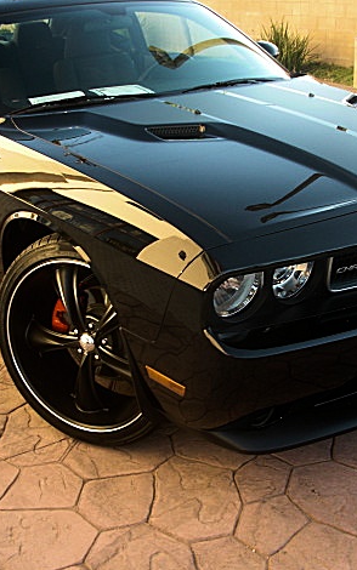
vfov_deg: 38.9
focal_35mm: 52
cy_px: 281
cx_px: 188
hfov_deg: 24.9
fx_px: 809
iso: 50
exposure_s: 1/80
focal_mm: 6.3
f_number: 2.8
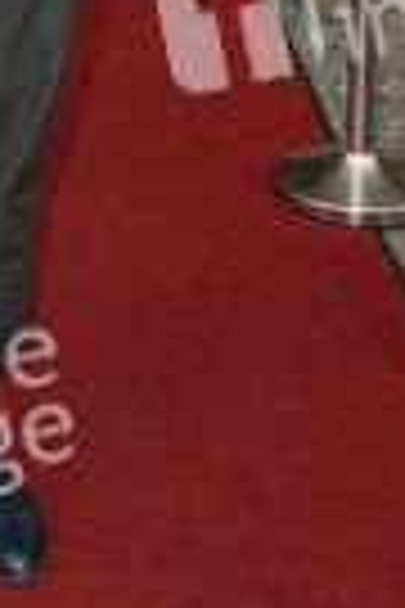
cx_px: -27
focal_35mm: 101
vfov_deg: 18.4
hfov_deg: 13.3
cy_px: -239
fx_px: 1704
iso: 250
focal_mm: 34
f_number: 6.3
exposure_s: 1/125
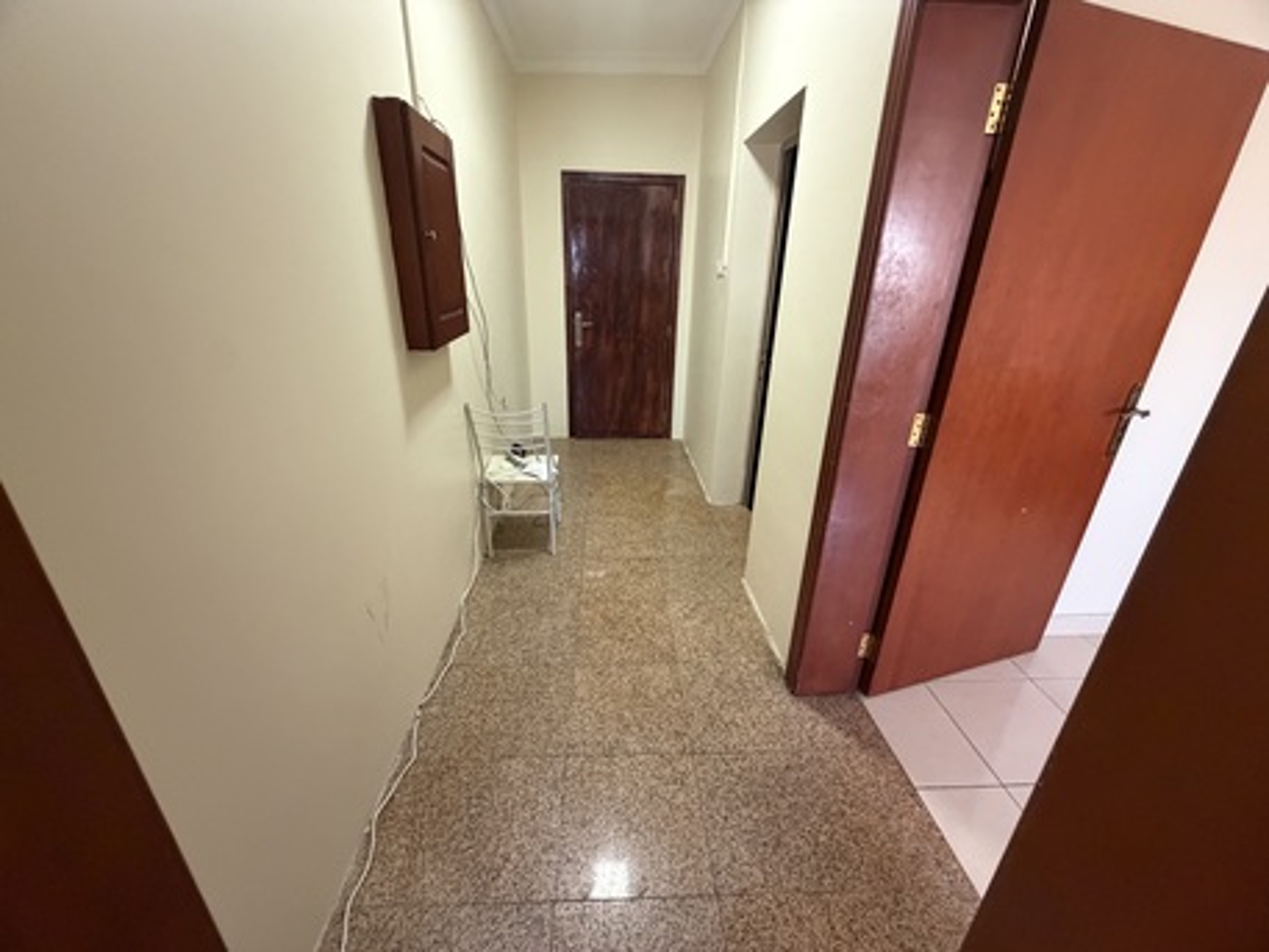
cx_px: 634
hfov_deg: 102.0
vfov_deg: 85.7
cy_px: 476
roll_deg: -1.0
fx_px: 513
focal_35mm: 14
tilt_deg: -22.0
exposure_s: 1/60
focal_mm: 2.22
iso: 640
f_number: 2.2
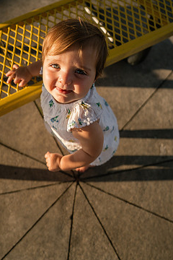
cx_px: 82
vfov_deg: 61.9
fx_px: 216
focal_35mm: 30
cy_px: 132
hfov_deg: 43.6
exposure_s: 1/4000
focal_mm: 24
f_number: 2.8
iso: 250
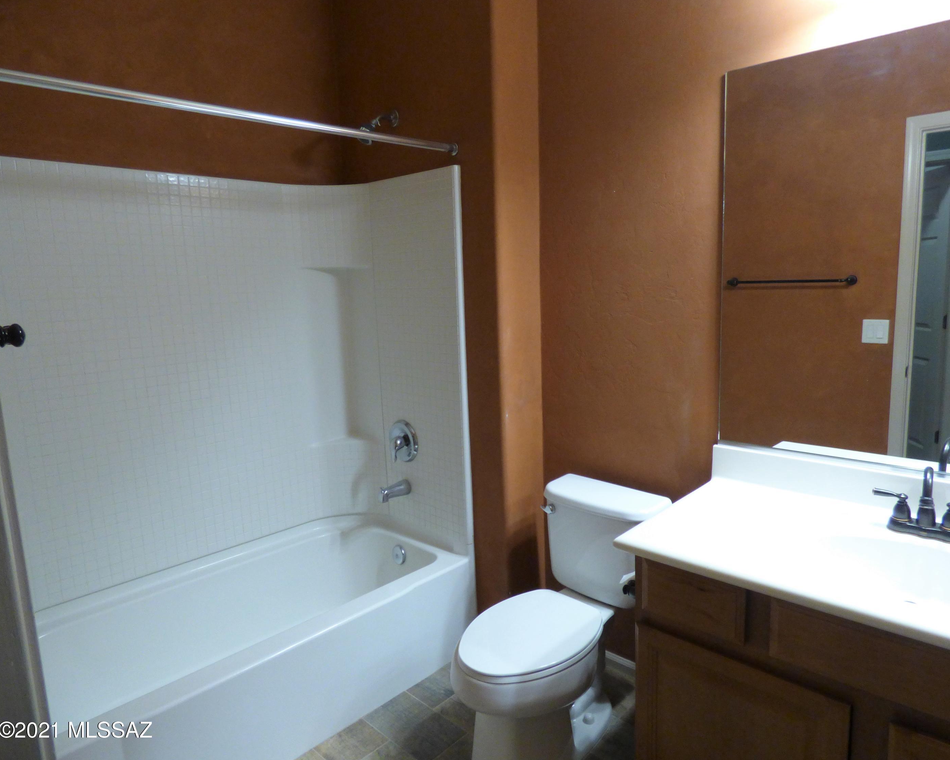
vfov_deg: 65.5
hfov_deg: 77.5
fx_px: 590
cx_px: 508
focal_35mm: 21
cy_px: 381
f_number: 2.8
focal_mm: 3.58
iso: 400
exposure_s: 1/40
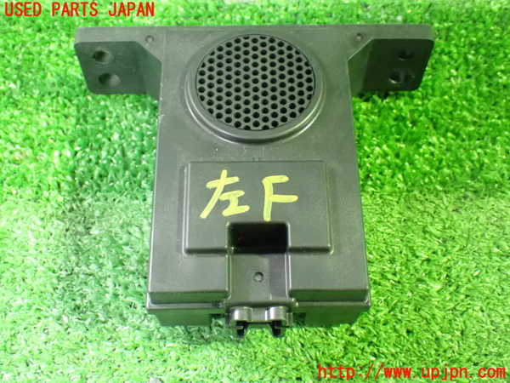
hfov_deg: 42.9
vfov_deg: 32.9
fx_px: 648
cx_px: 255
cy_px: 192
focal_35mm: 44
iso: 1600
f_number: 2.9
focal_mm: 7.84
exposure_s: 1/20
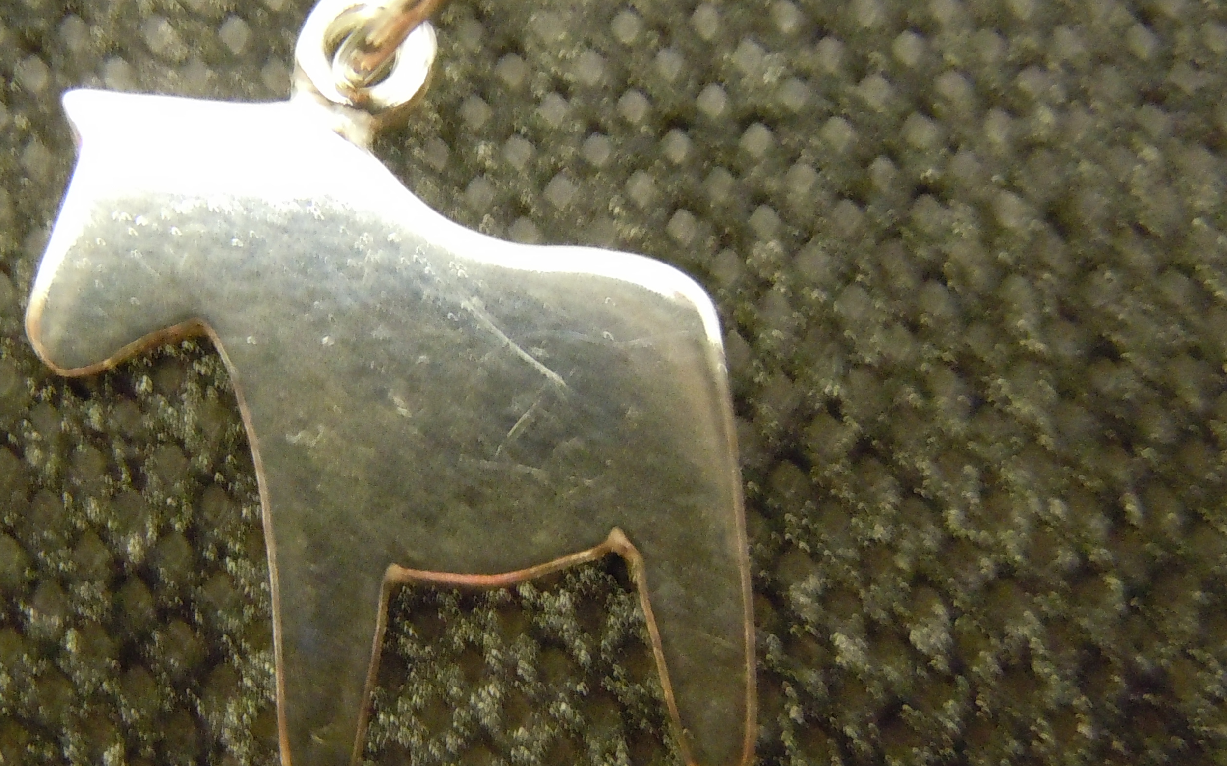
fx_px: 1839
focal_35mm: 55
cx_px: 319
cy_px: 495
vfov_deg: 23.5
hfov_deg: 36.1
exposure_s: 1/8
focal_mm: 5.4
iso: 800
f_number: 3.5
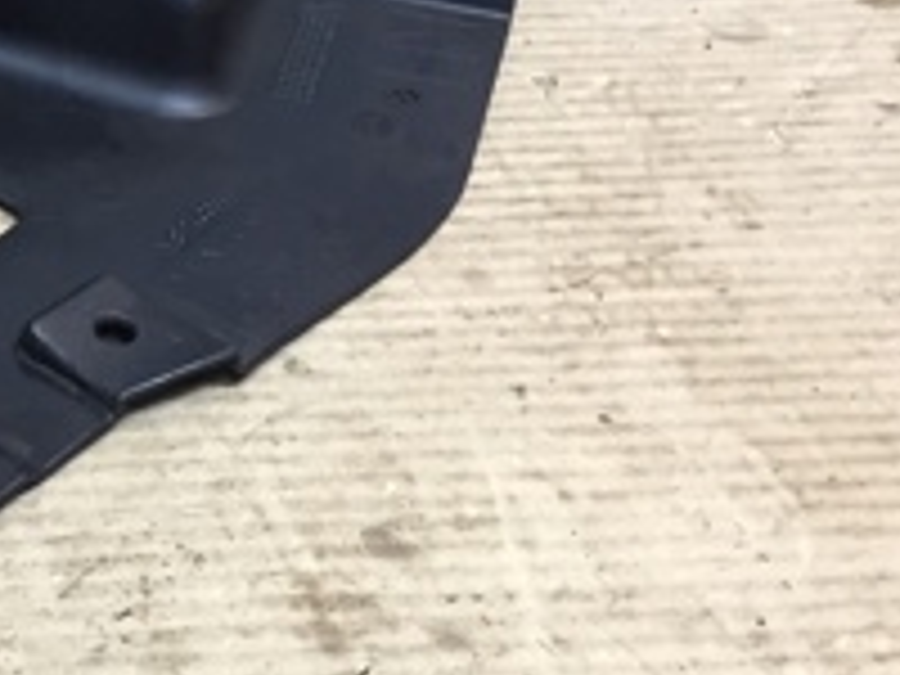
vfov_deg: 15.8
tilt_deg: -36.9
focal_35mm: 93
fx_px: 2418
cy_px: 122
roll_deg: -1.8
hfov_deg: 19.3
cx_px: -297
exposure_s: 1/30
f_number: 2.2
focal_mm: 4.15
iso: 80
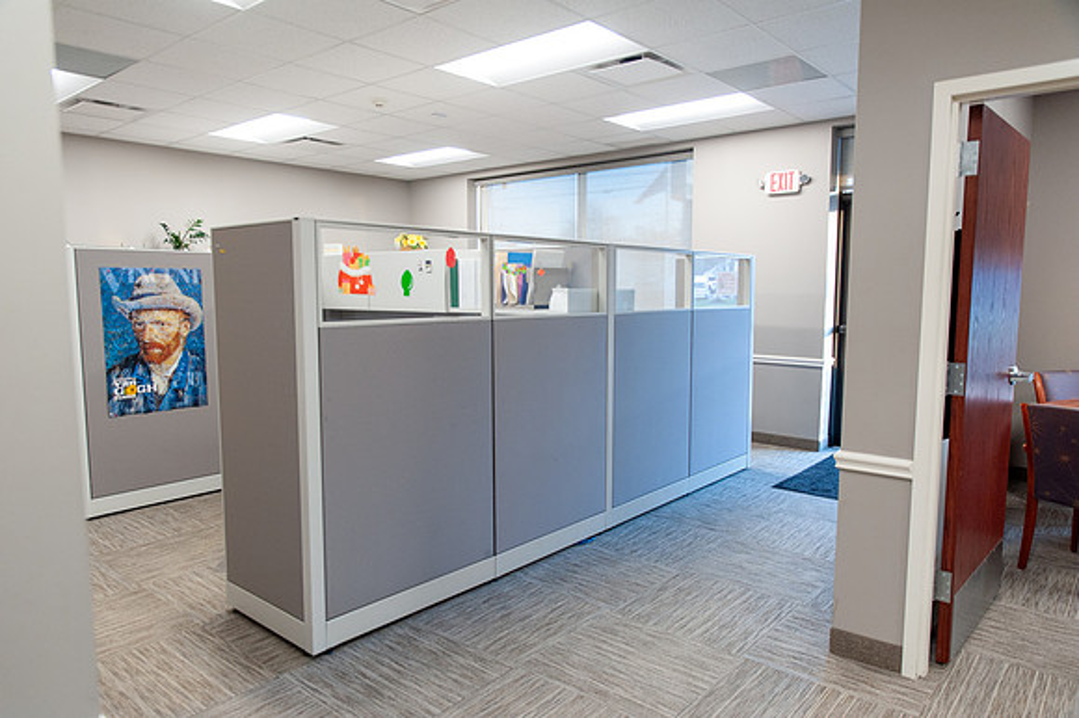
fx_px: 719
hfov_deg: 73.8
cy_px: 359
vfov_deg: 53.1
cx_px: 540
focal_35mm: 24
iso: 640
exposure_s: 1/125
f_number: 3.2
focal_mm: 24
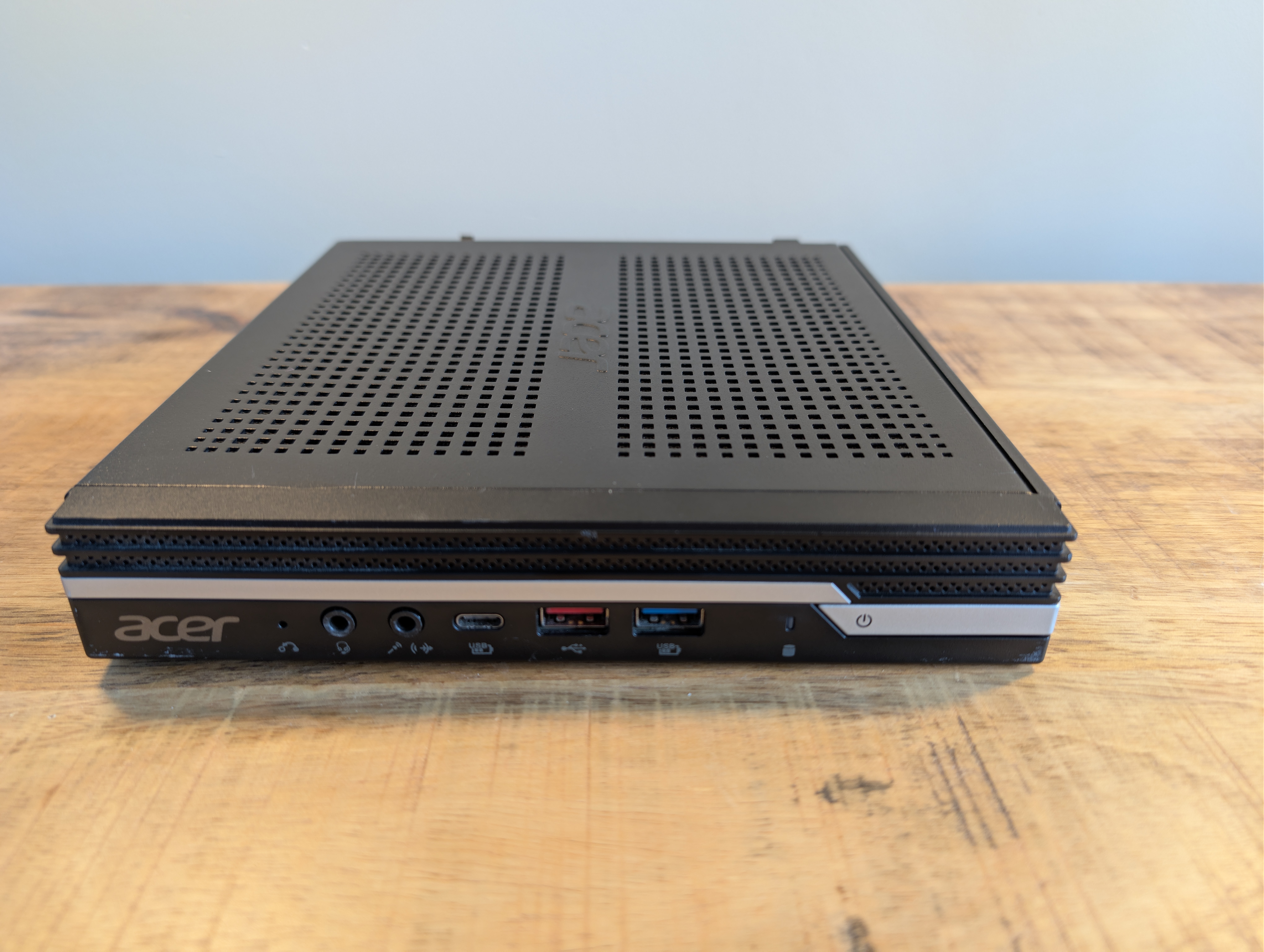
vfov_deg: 56.9
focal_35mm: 24
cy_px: 476
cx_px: 632
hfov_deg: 71.5
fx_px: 878
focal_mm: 6.9
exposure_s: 1/100
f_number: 1.68
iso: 101
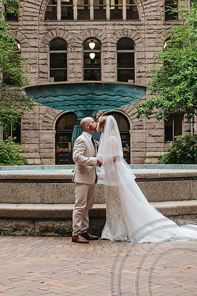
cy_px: 127
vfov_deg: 24.9
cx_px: 117
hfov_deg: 16.7
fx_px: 672
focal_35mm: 82
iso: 800
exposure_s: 1/400
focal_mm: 35
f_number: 4
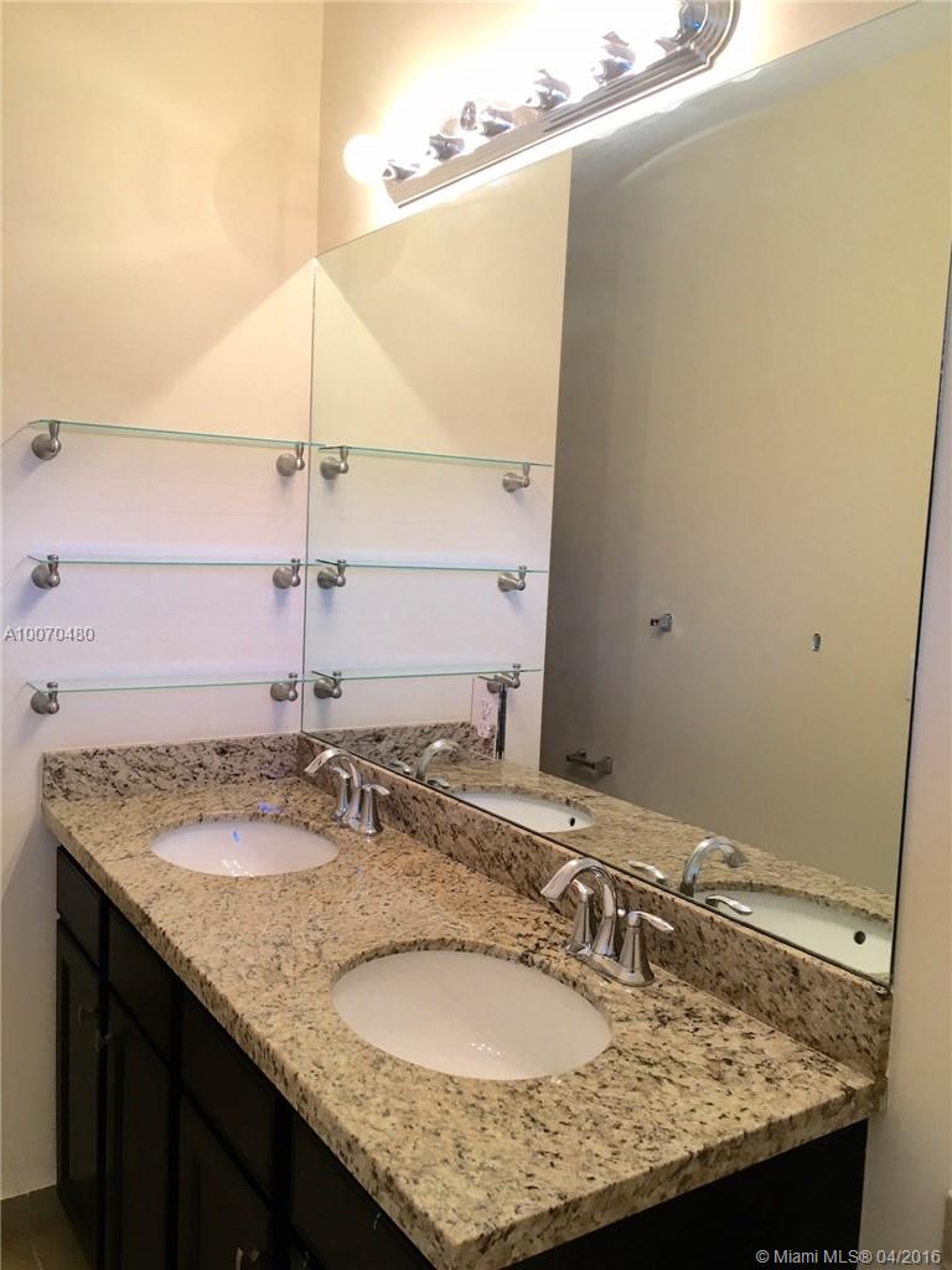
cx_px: 476
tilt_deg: -6.4
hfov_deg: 48.2
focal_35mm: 29
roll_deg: -2.4
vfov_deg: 61.7
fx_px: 1063
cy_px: 635
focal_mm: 4.15
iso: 50
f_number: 2.2
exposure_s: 1/30
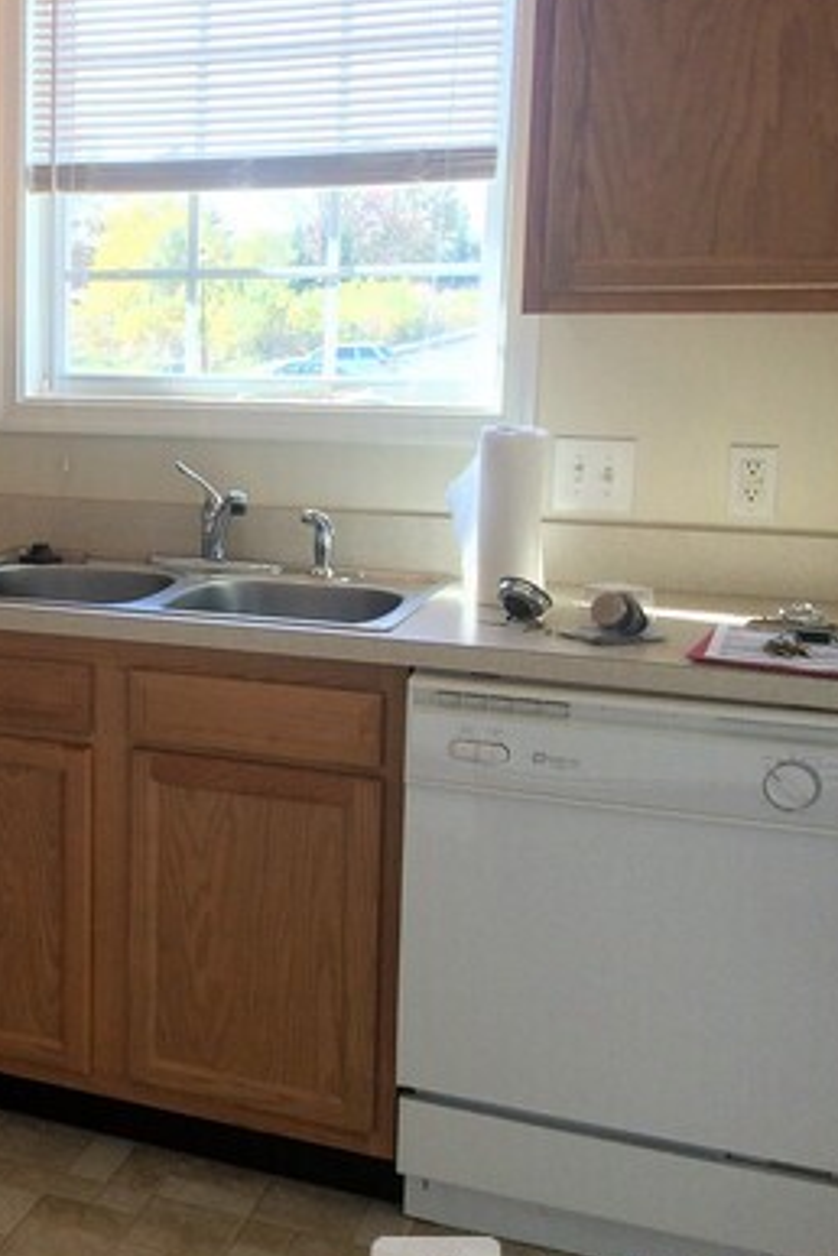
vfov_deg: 38.1
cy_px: 555
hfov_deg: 23.6
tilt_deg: -9.6
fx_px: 1816
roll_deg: +2.2
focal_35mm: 52
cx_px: -187
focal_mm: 4.15
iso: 64
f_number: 2.2
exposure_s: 1/120
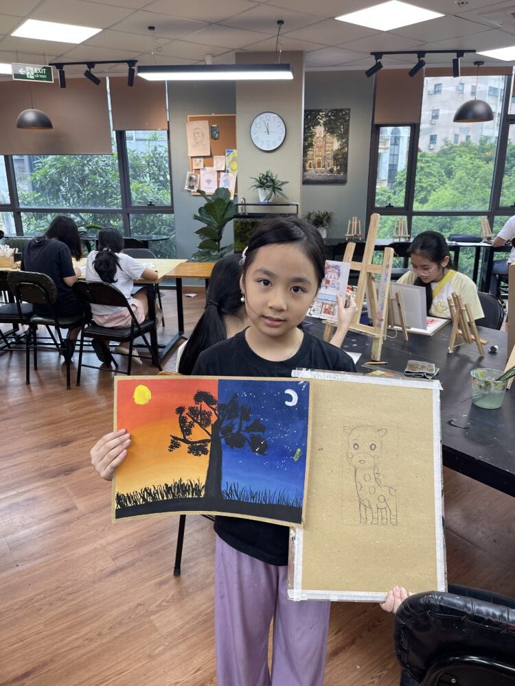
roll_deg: -0.1
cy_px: 343
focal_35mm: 25
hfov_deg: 54.9
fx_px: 496
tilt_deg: -18.3
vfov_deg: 69.4
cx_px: 258
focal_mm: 5.1
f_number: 1.6
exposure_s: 1/121
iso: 100
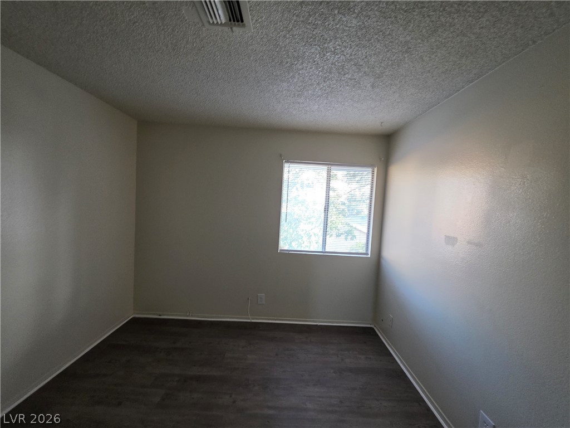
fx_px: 214
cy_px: 214
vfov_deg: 89.9
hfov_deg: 106.2
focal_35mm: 13
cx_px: 285
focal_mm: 2.2
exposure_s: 1/60
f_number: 1.9
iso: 320
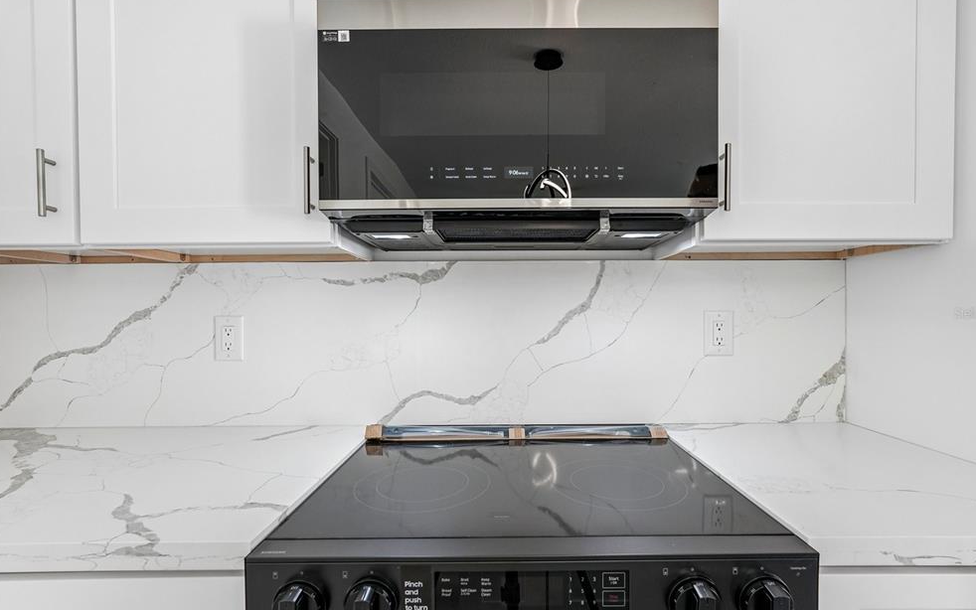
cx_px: 502
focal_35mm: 17
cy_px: 313
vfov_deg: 68.0
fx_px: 452
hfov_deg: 94.3
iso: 400
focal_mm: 16
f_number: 8
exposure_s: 1/25
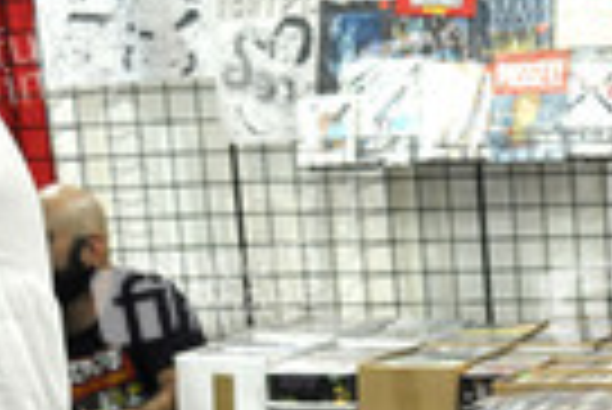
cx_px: 986
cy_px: 631
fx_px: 2025
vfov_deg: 11.1
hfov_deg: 15.5
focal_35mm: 119
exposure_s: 1/40
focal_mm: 24
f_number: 3.2
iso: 1000
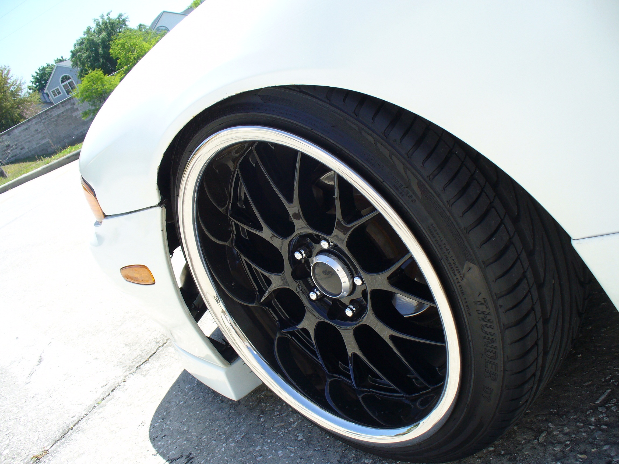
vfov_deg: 38.7
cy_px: 232
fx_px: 662
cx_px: 310
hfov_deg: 50.1
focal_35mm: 37
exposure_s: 1/160
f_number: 5.6
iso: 80
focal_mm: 6.1
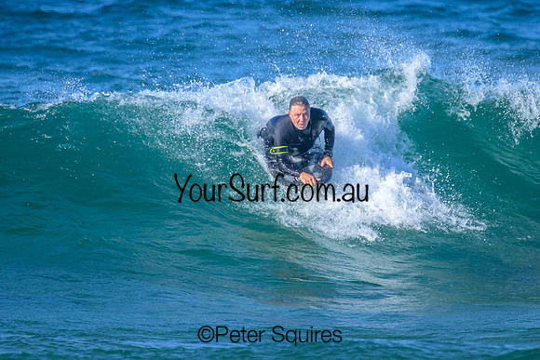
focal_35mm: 1100
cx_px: 264
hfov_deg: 1.9
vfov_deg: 1.3
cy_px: 134
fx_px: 16504
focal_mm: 800
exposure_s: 1/2000
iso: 2200
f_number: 11
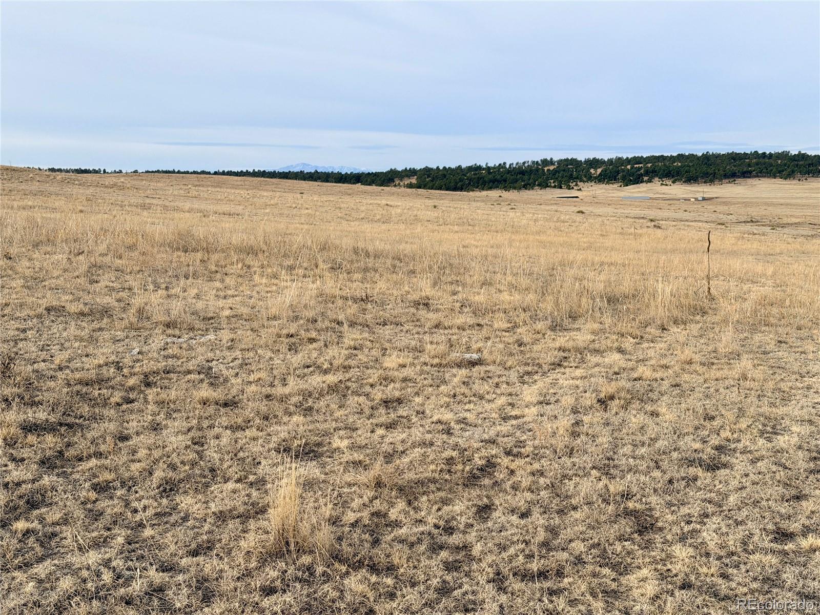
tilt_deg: -6.6
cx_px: 410
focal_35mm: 48
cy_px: 308
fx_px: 1137
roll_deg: +1.2
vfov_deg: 30.3
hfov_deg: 39.7
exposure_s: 1/2865
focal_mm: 6.76
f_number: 1.78
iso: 64
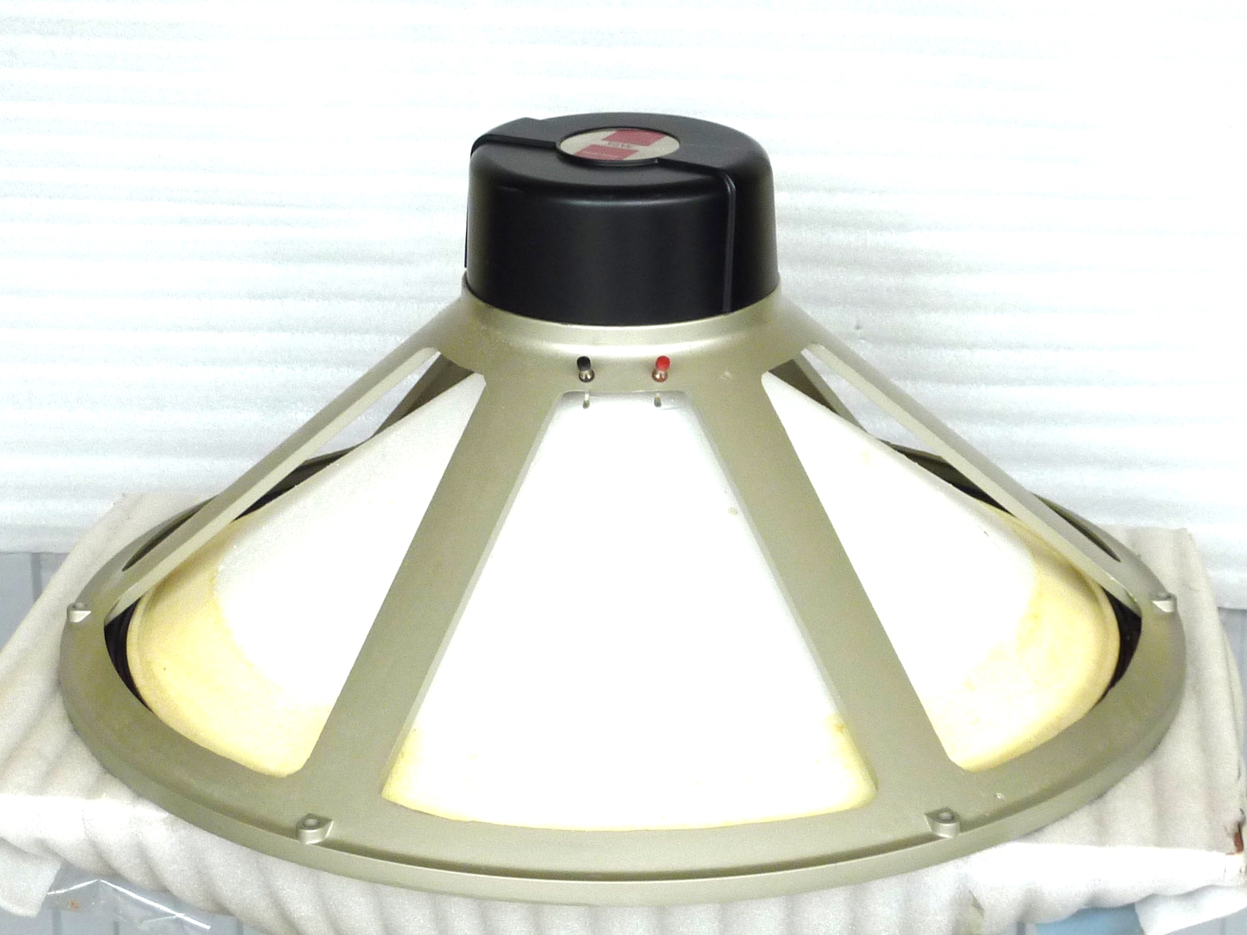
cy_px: 468
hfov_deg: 24.4
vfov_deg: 18.4
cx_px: 624
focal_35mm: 80
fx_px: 2882
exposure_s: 1/30
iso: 100
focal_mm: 7.3
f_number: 3.7
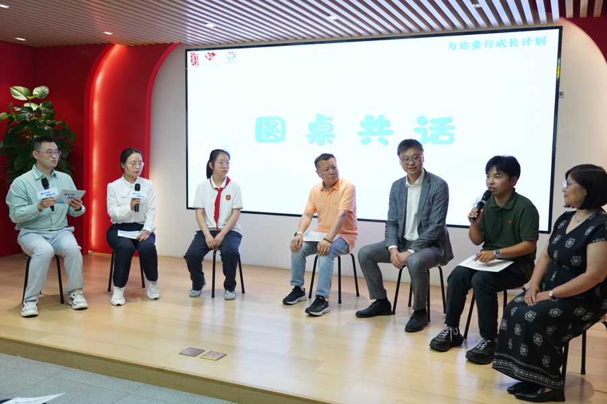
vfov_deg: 38.9
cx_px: 304
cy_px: 202
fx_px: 573
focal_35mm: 34
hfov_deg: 55.8
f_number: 4
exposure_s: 1/160
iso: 1000
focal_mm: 34
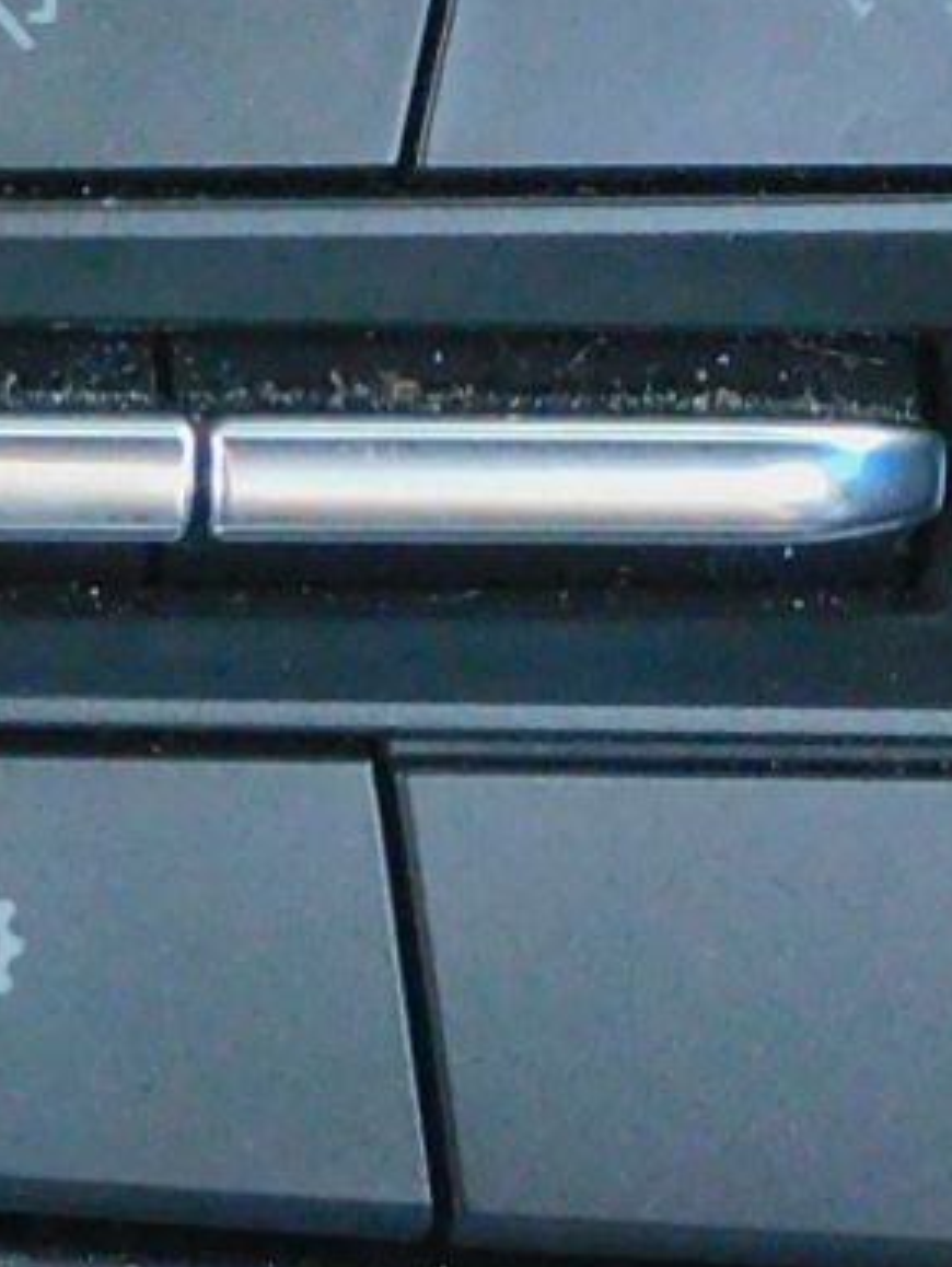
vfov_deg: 10.1
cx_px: 778
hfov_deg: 7.7
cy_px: -102
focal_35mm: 194
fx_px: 7106
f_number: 3.6
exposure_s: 1/20
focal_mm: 5.9
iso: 400
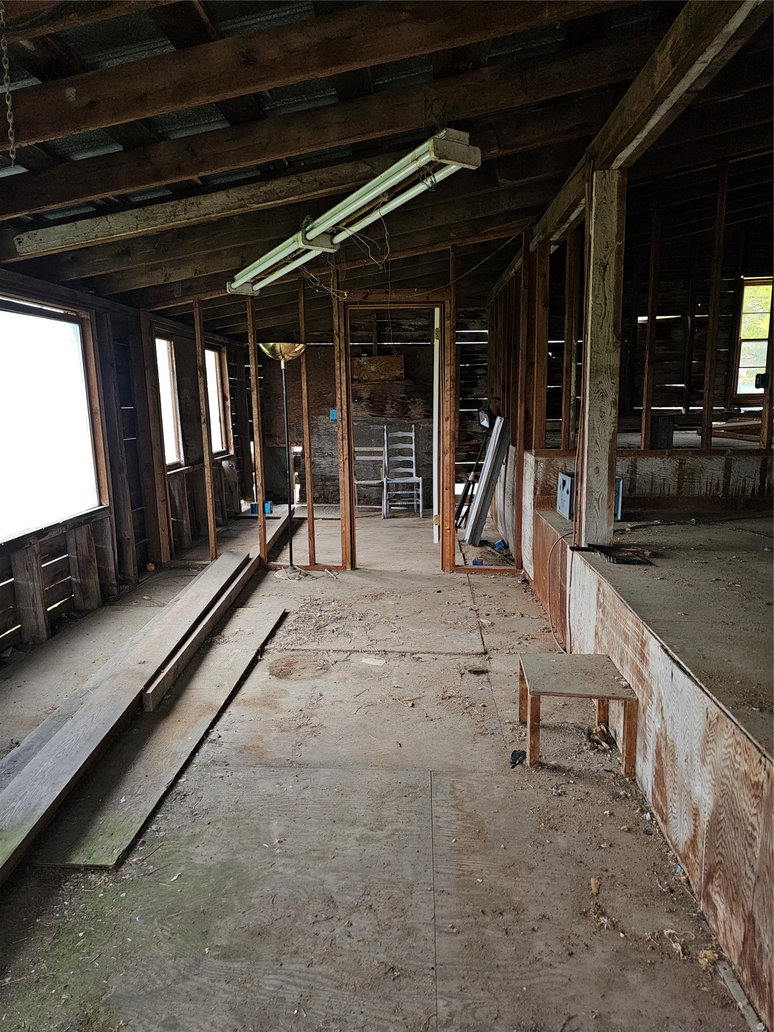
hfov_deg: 58.9
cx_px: 387
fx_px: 686
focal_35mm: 23
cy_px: 516
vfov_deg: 73.9
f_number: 1.7
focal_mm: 6.3
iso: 125
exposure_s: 1/24
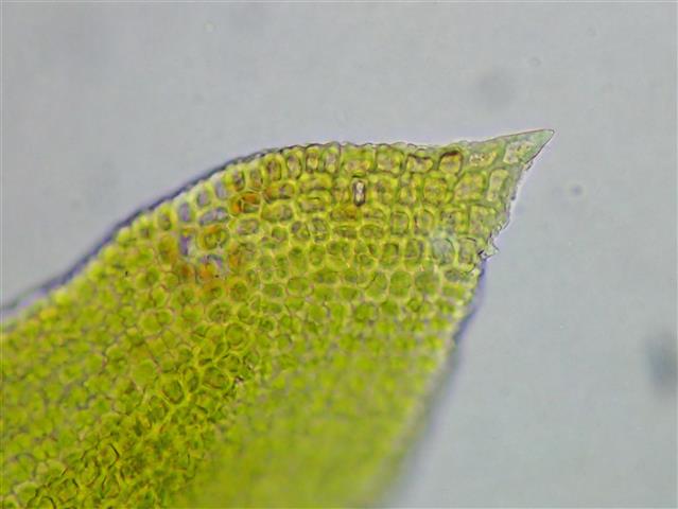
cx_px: 339
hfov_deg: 31.7
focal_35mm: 61
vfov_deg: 24.1
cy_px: 254
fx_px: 1195
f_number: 3.6
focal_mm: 11.01
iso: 500
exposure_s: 1/60
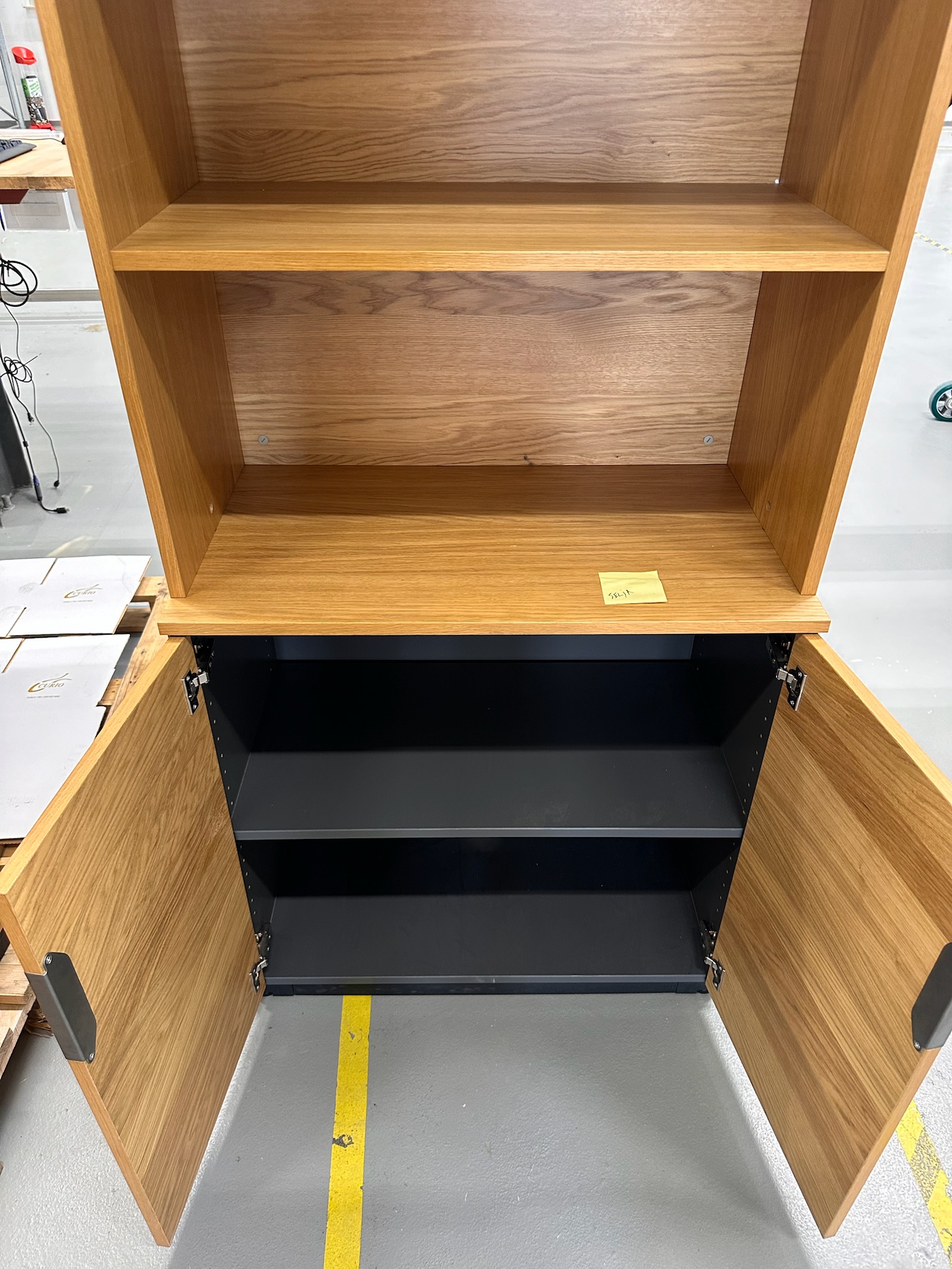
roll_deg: -1.5
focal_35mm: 24
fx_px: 880
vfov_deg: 71.6
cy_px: 634
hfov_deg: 56.8
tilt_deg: -35.7
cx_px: 476
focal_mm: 6.86
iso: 200
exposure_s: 1/50
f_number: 1.78
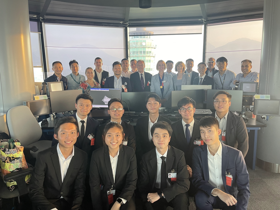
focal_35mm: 26
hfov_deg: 67.3
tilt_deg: -9.2
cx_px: 140
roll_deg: +0.4
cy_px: 105
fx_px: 210
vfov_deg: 53.1
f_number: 1.6
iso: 125
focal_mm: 5.1
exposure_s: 1/86
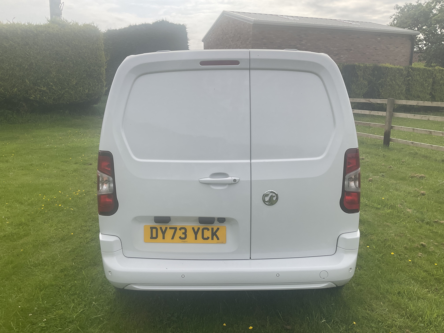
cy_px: 166
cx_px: 222
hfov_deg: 61.7
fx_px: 372
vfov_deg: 48.2
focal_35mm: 29
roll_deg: -0.1
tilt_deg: -10.8
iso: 16
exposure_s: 1/1451
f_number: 1.8
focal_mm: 3
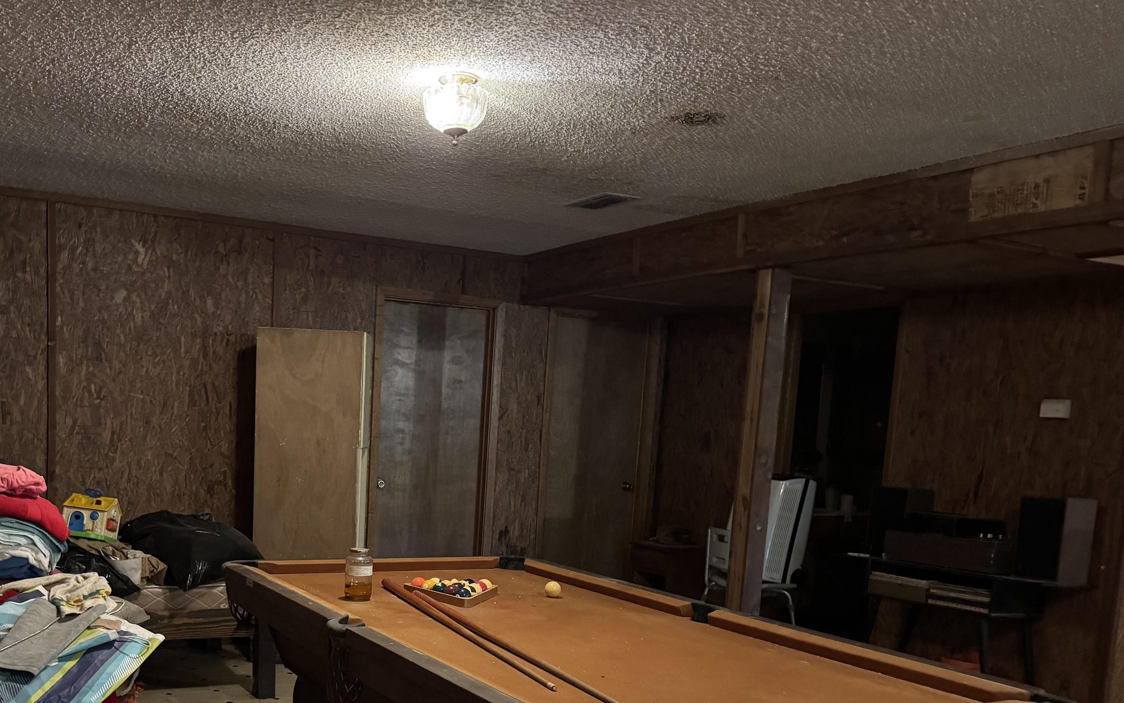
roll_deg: -2.4
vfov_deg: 36.1
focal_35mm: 34
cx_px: 414
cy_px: 553
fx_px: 1042
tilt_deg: -7.5
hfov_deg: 56.0
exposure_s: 1/30
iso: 1250
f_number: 1.78
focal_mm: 6.76
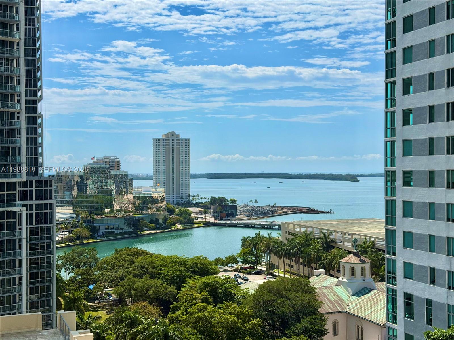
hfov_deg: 39.7
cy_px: 170
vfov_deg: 30.3
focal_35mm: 48
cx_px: 227
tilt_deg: -1.2
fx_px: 630
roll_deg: +0.4
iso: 64
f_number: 1.78
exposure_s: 1/13333
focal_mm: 6.76
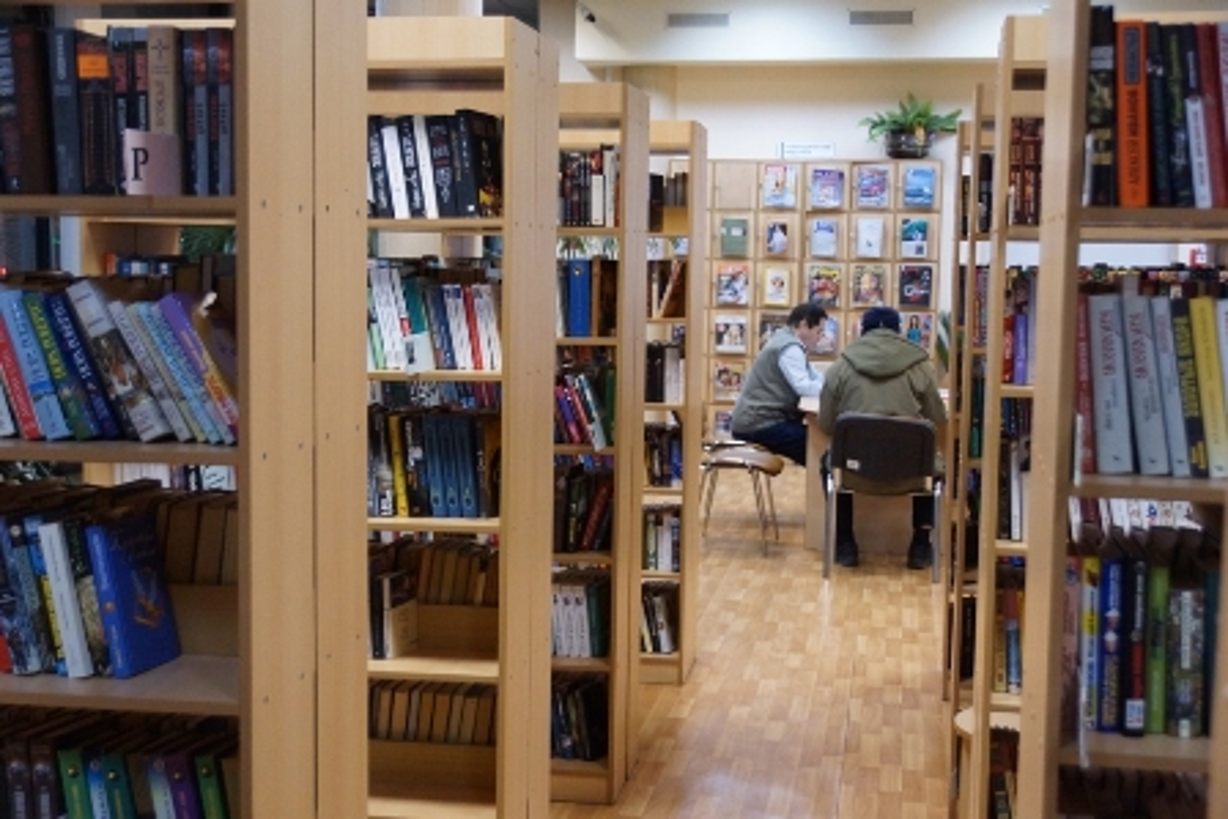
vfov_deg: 29.9
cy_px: 410
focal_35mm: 45
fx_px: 1535
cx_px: 614
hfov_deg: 43.6
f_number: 4
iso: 2000
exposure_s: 1/50
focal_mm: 30
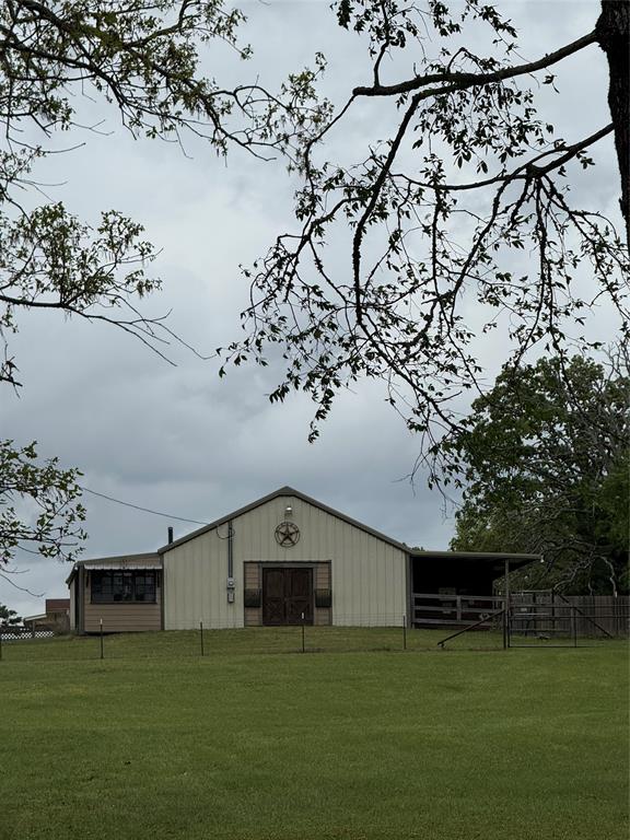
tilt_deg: +7.6
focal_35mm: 120
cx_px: 315
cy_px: 420
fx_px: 2912
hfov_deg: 12.3
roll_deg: +1.1
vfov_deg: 16.4
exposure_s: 1/4367
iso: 50
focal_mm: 15.66
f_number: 2.8
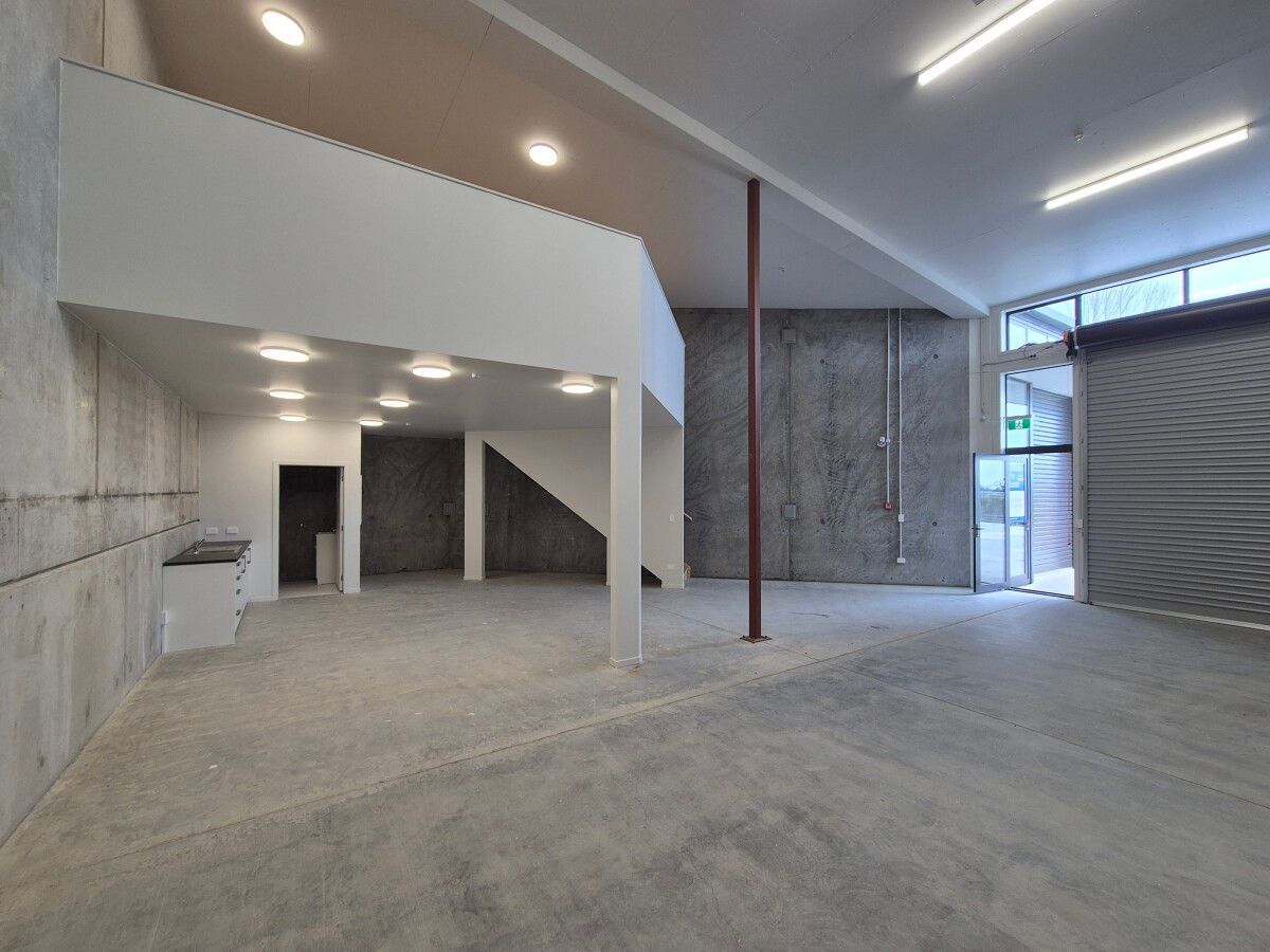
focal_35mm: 13
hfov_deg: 106.2
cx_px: 635
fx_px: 477
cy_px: 476
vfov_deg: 89.9
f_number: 2.2
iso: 50
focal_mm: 2.2
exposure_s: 1/50
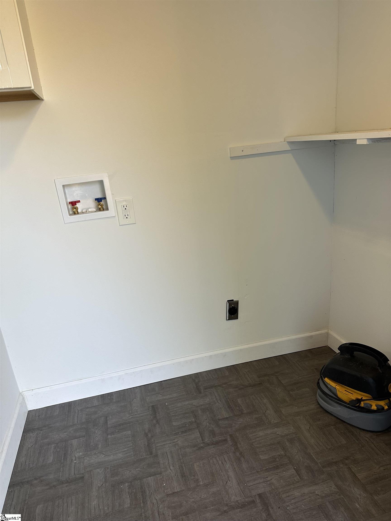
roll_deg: +6.1
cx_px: 196
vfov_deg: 71.6
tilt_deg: -16.1
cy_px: 260
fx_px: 361
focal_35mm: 24
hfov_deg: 56.8
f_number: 1.78
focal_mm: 6.86
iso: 64
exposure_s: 1/120
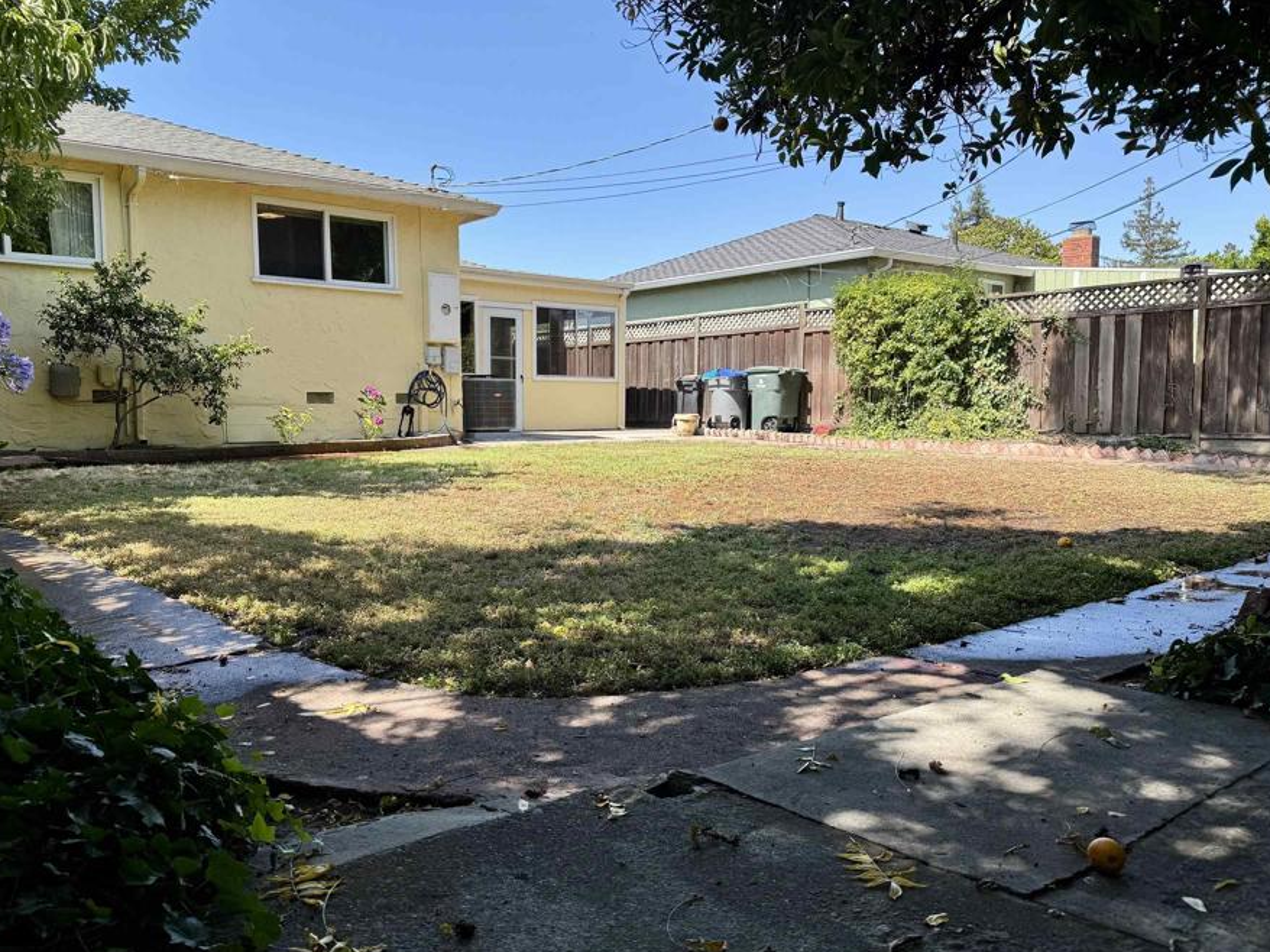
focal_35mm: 28
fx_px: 1027
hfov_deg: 63.3
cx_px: 567
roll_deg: +0.7
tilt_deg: -5.4
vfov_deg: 49.7
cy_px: 506
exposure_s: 1/1560
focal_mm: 6.76
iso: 80
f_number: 1.78
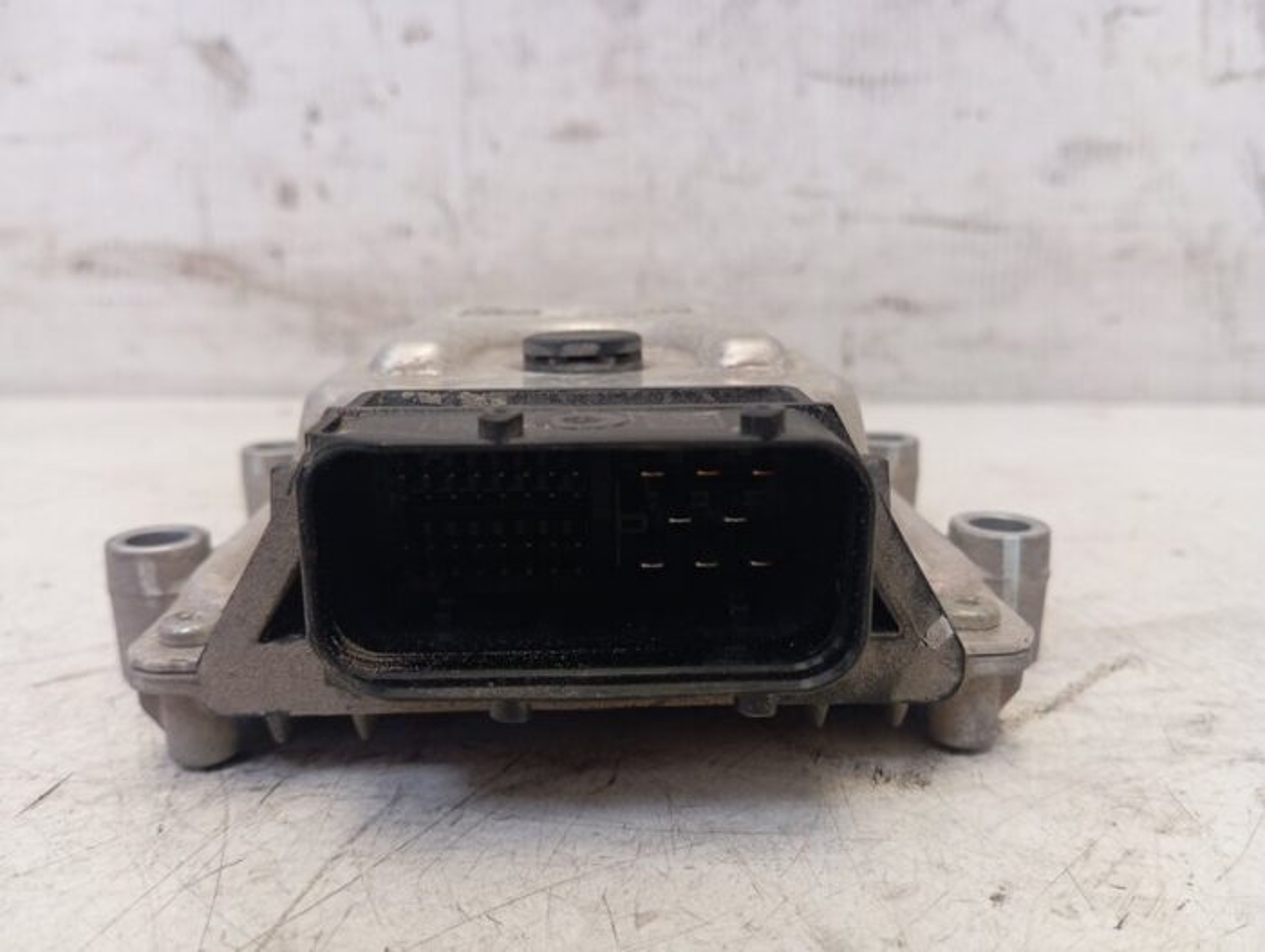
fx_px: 1025
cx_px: 632
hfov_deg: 63.4
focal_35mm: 28
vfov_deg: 49.9
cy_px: 476
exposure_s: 1/33.3
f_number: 1.8
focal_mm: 4.22
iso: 329
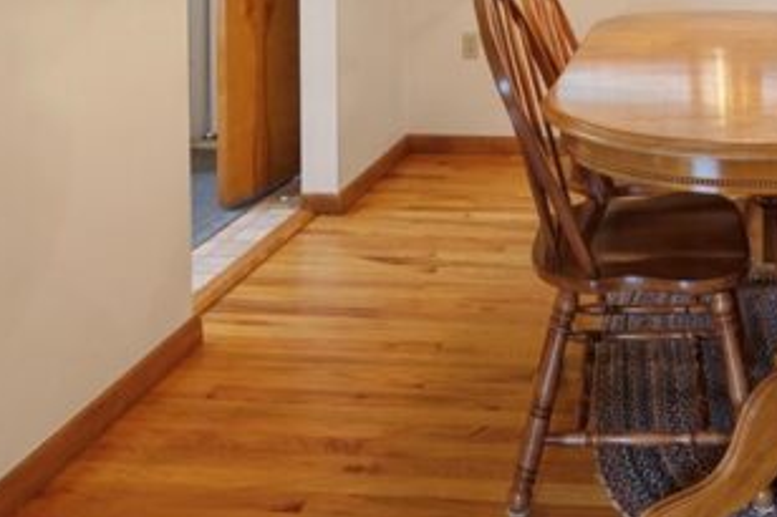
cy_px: -18
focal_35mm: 39
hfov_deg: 46.7
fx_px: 841
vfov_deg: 31.2
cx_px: 631
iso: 100
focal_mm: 15
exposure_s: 6
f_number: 11
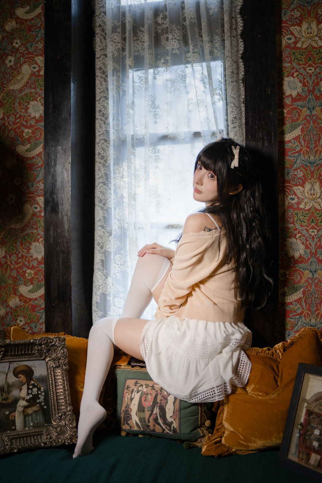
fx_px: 470
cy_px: 242
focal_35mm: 35
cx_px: 161
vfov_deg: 54.4
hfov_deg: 37.9
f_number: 1.4
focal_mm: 35
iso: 200
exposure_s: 1/200
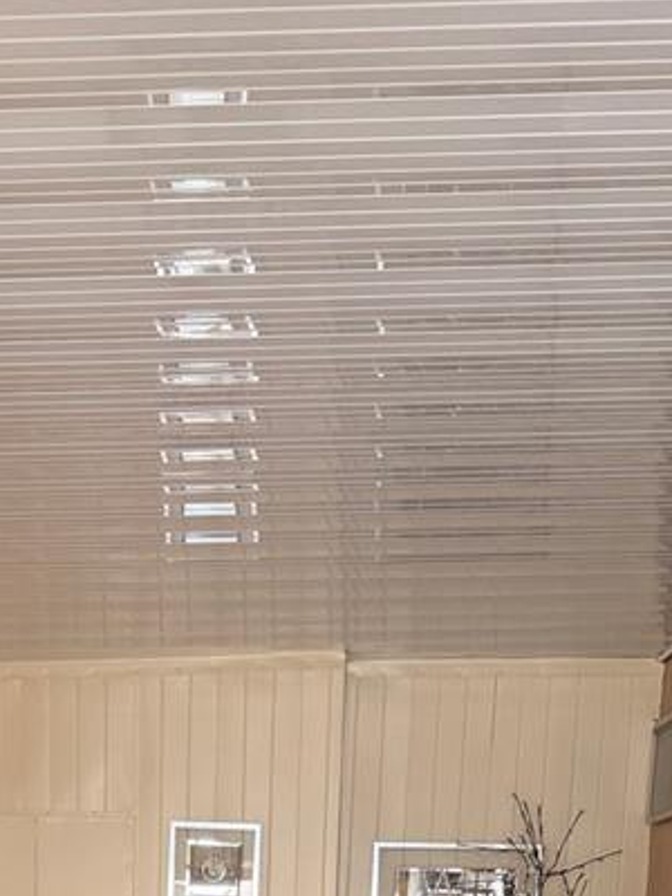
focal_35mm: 72
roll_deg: -1.4
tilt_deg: -10.8
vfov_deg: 22.4
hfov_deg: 20.4
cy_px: 1331
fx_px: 1864
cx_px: 215
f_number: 1.78
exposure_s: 1/121
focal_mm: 6.76
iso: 160
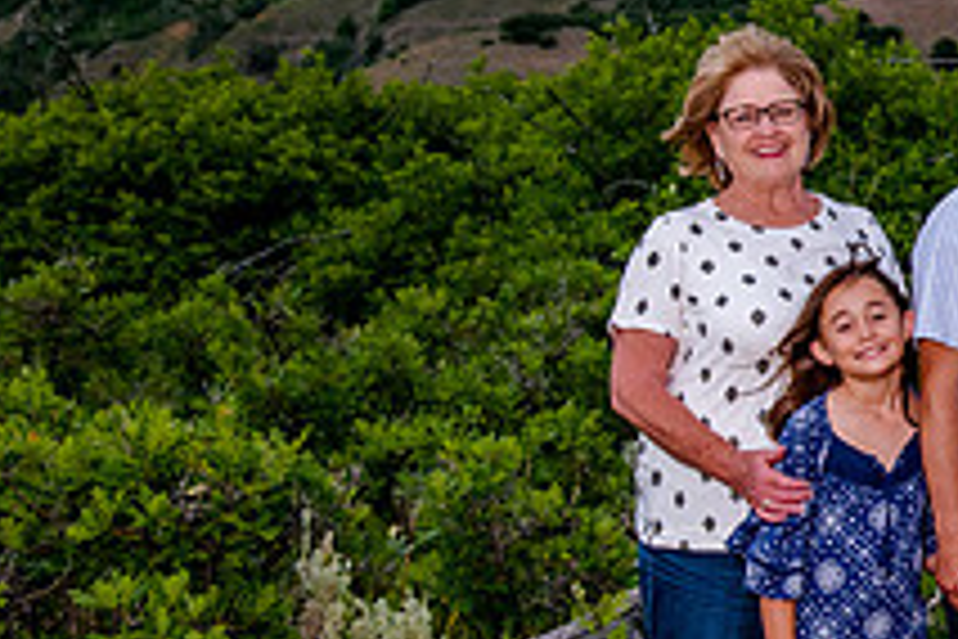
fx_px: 3672
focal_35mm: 138
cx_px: 1221
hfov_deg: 14.3
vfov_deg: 9.9
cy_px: 245
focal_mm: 44
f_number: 5.6
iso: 1250
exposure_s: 1/250
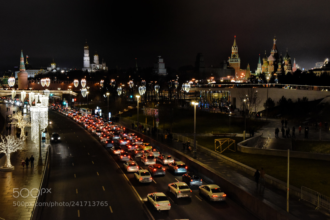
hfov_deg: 50.7
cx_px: 165
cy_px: 110
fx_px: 348
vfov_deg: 35.1
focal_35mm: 38
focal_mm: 38
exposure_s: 1/10
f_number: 16
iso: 3200
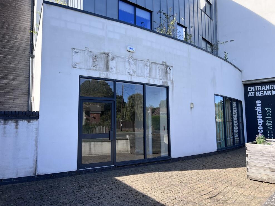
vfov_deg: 51.4
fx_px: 215
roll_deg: +1.1
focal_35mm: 27
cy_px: 101
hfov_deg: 65.3
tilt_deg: +7.4
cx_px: 134
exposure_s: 1/1238
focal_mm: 5.7
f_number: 1.5
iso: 50
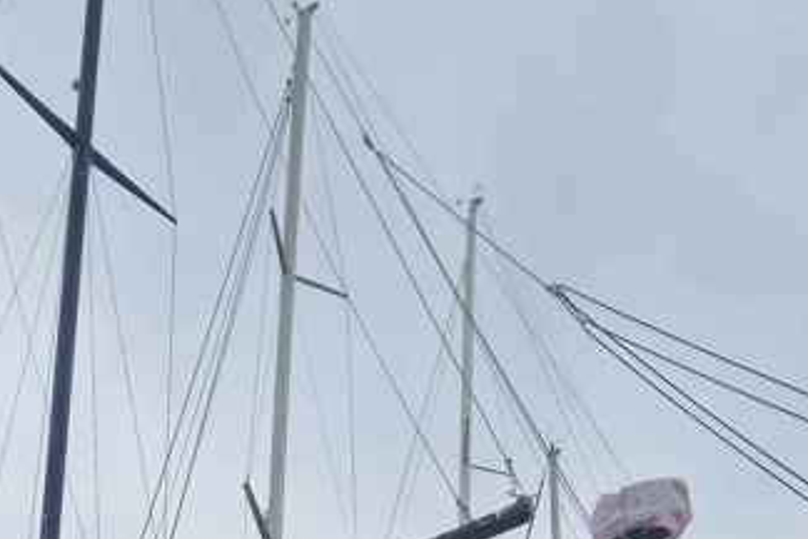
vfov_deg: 25.2
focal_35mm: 40
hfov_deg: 46.6
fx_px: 898
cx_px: 197
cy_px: 813
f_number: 2.2
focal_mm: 2.2
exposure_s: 1/736
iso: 50
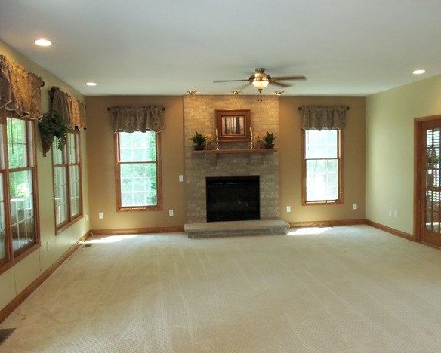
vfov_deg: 47.2
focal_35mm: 31
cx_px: 226
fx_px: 405
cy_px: 176
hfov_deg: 57.1
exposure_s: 1/30
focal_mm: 5.2
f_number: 3.4
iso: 250
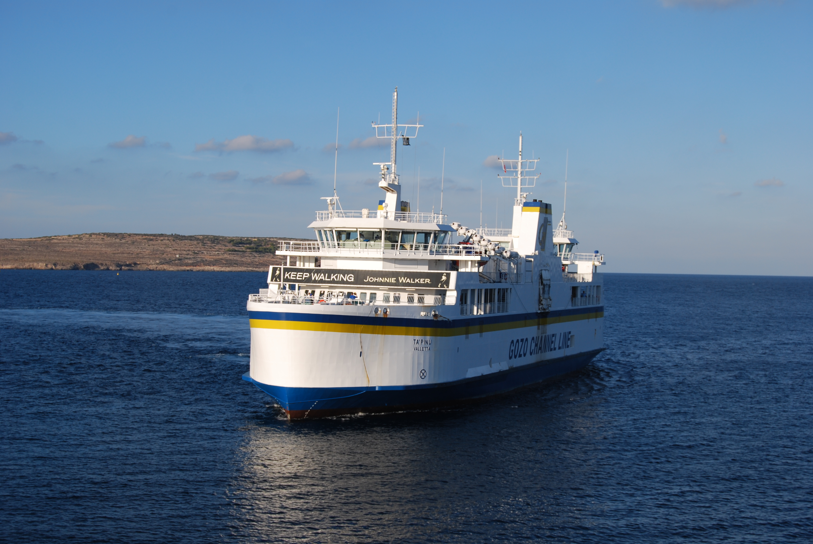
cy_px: 272
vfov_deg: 23.8
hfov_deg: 35.0
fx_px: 1289
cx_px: 406
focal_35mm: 57
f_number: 9
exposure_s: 1/320
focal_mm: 38
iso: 100
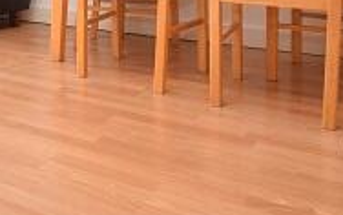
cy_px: -69
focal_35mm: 52
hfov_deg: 30.6
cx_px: -102
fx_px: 487
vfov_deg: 22.2
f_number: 5.6
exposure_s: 1/125
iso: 360
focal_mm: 10
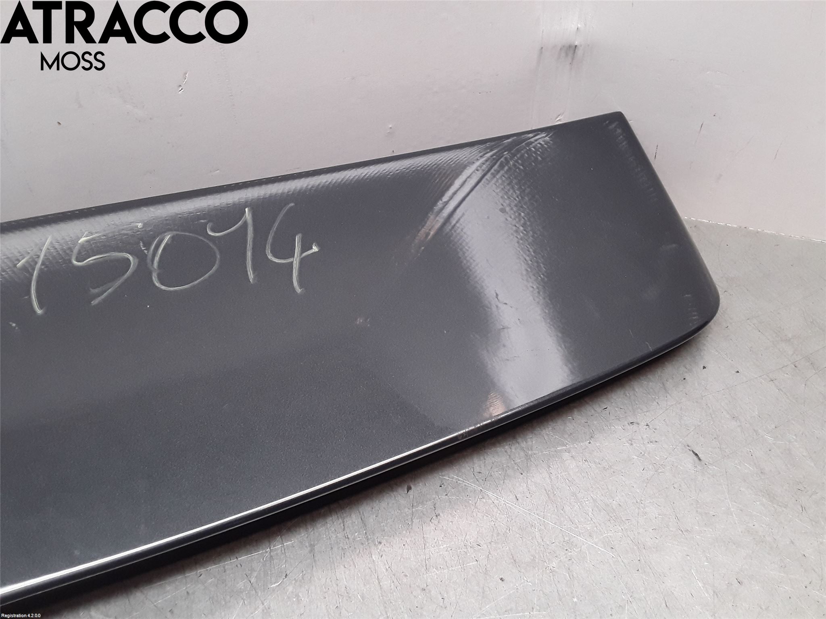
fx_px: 668
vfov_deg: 49.7
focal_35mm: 28
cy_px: 310
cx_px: 413
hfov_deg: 63.4
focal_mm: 2.91
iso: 100
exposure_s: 1/100
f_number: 1.9
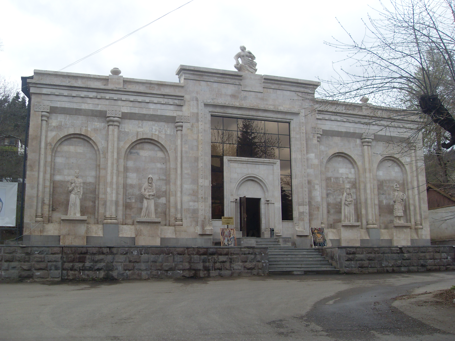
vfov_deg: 40.7
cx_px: 228
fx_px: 460
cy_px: 170
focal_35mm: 35
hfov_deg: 52.6
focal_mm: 6.3
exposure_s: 1/125
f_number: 7
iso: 80
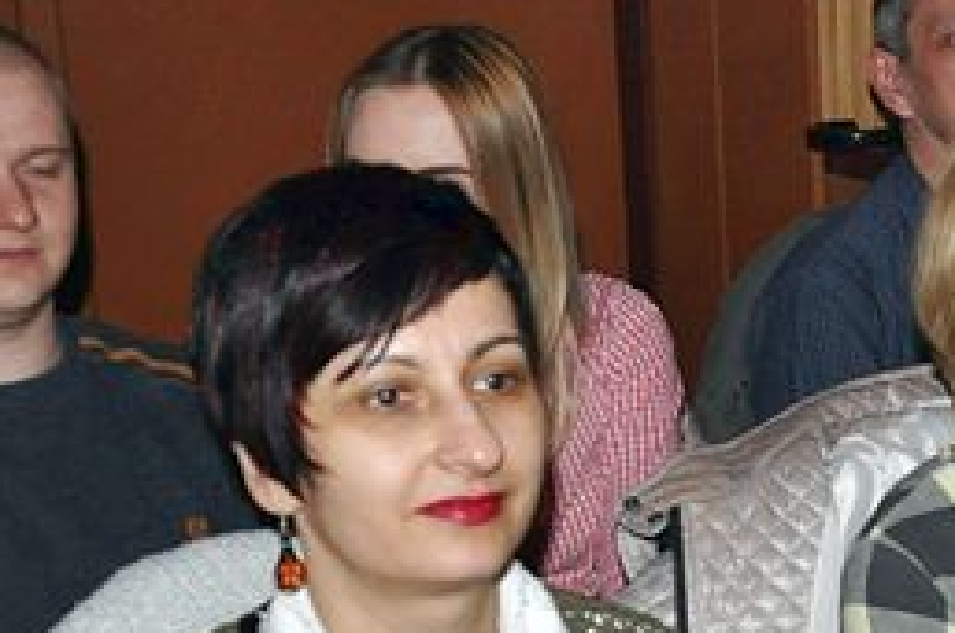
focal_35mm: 89
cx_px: 1203
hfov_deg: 21.0
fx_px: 2357
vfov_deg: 15.0
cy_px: 627
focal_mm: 18
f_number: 4.5
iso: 1000
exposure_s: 1/60
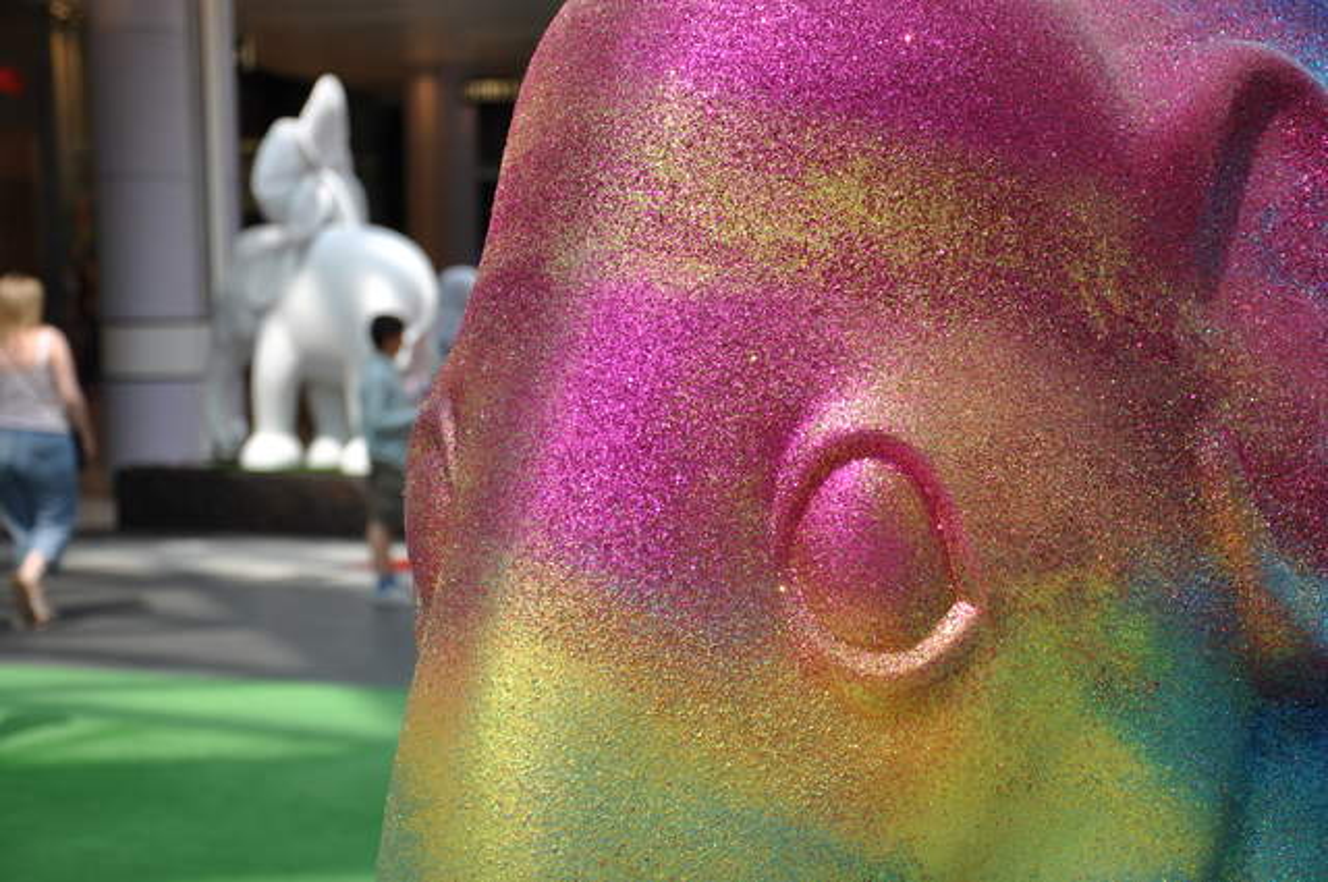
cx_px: 664
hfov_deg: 26.0
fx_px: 2874
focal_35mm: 78
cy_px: 441
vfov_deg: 17.4
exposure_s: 1/100
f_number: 5
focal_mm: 52
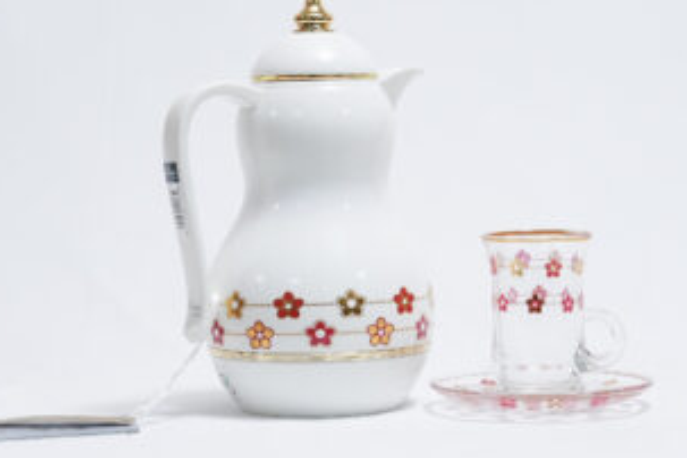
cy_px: 189
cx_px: 370
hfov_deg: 17.8
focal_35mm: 115
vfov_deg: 11.9
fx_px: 2194
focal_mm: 58
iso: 3200
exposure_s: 1/125
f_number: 10
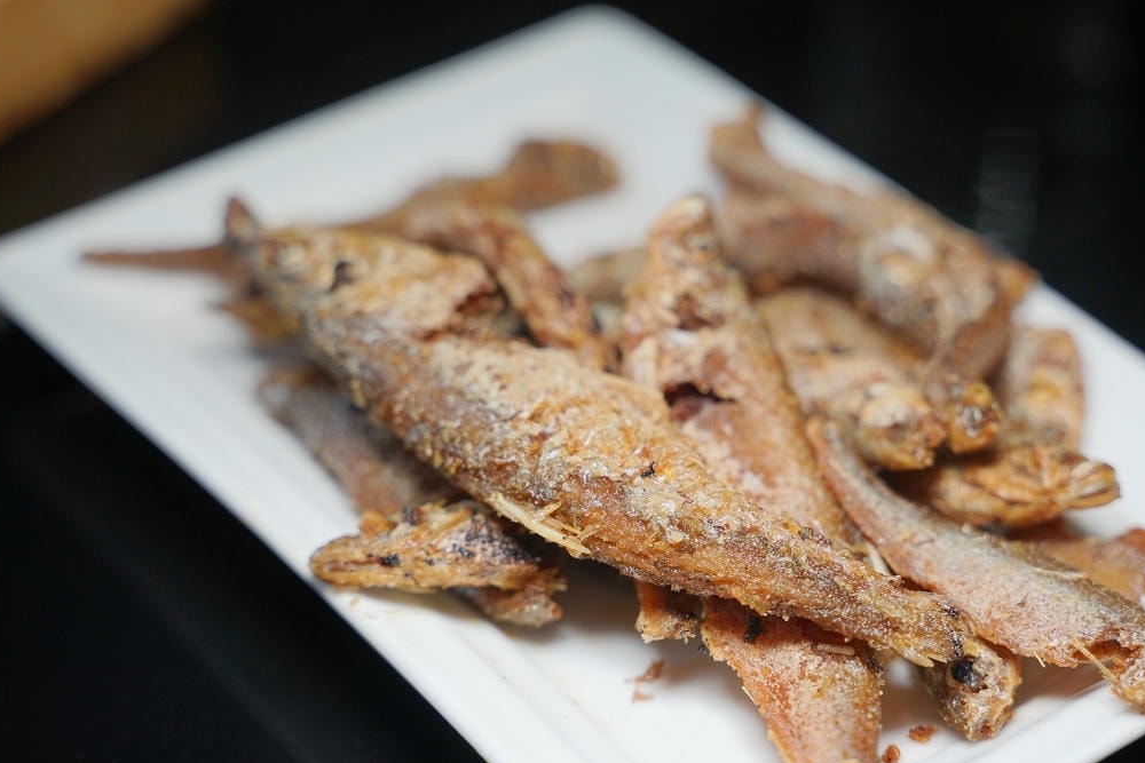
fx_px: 2863
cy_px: 429
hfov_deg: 22.6
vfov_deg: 15.2
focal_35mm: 90
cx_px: 671
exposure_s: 1/80
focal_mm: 75
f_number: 4
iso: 250
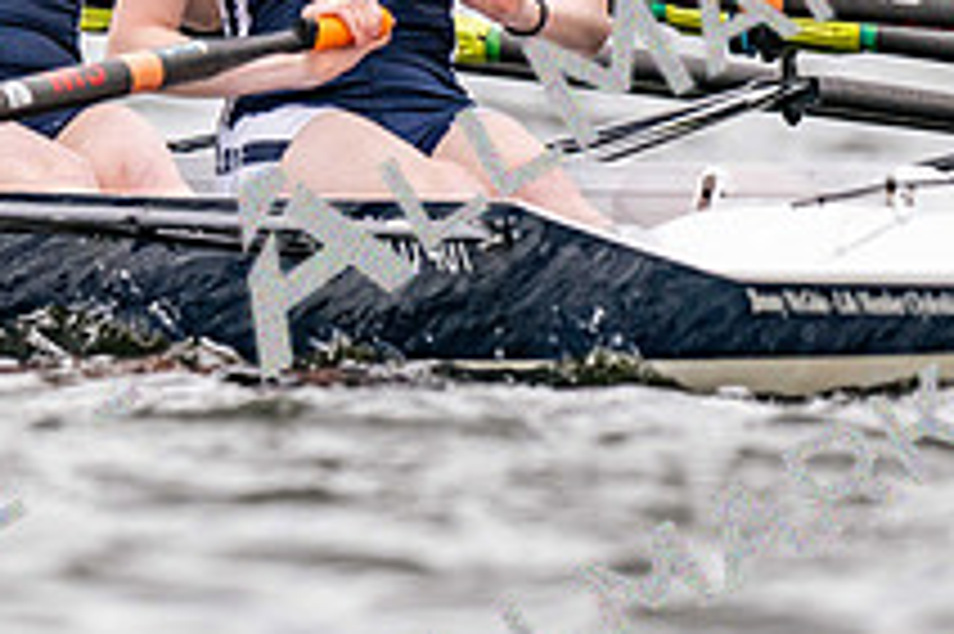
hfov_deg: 1.3
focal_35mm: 1645
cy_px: -47
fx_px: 43557
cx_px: -148
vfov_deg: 0.8
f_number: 4
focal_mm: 600
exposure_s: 1/2500
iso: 450
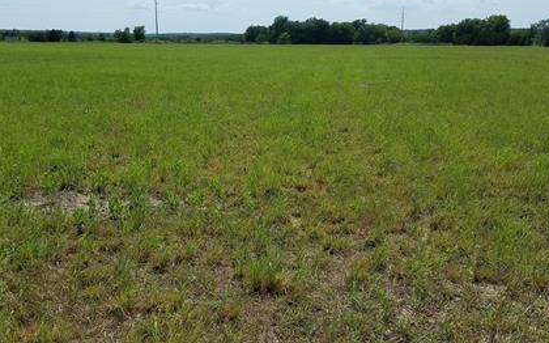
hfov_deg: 47.2
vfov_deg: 30.5
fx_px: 628
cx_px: 250
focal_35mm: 42
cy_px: 154
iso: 50
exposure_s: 1/5072
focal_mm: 4.2
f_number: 1.7
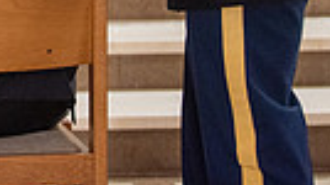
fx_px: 2771
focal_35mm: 317
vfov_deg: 3.8
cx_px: -86
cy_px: -263
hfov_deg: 6.8
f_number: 2.8
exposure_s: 1/160
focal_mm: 70
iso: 2000
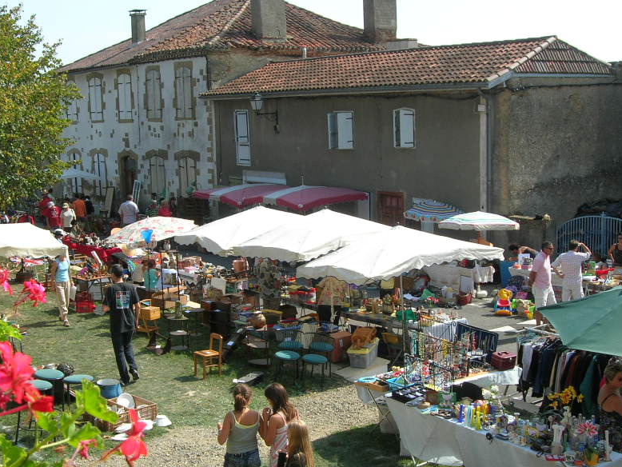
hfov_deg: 38.1
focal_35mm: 50
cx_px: 273
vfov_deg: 29.1
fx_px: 899
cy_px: 237
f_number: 4.8
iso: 64
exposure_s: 1/338
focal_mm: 7.8
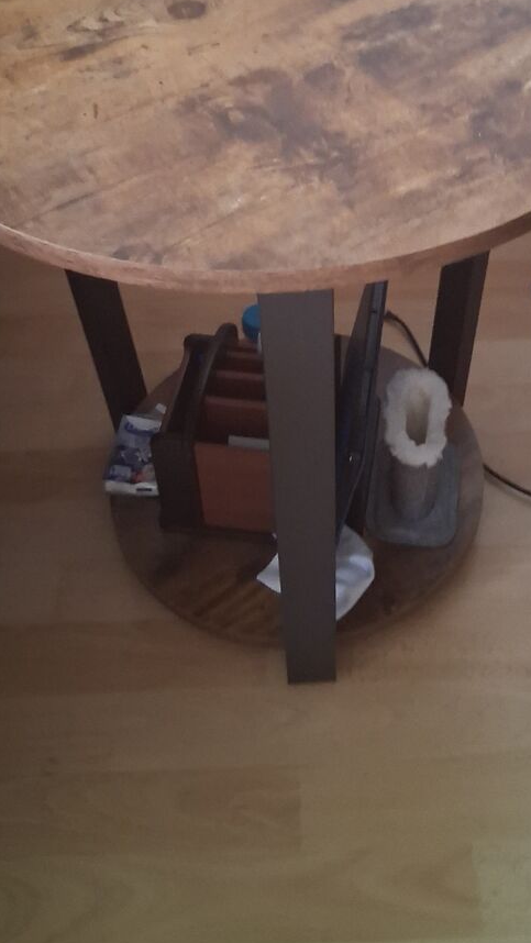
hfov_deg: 27.1
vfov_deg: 45.0
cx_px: 300
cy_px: 248
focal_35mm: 44
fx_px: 1101
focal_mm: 3.98
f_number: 1.8
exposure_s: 1/25
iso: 800
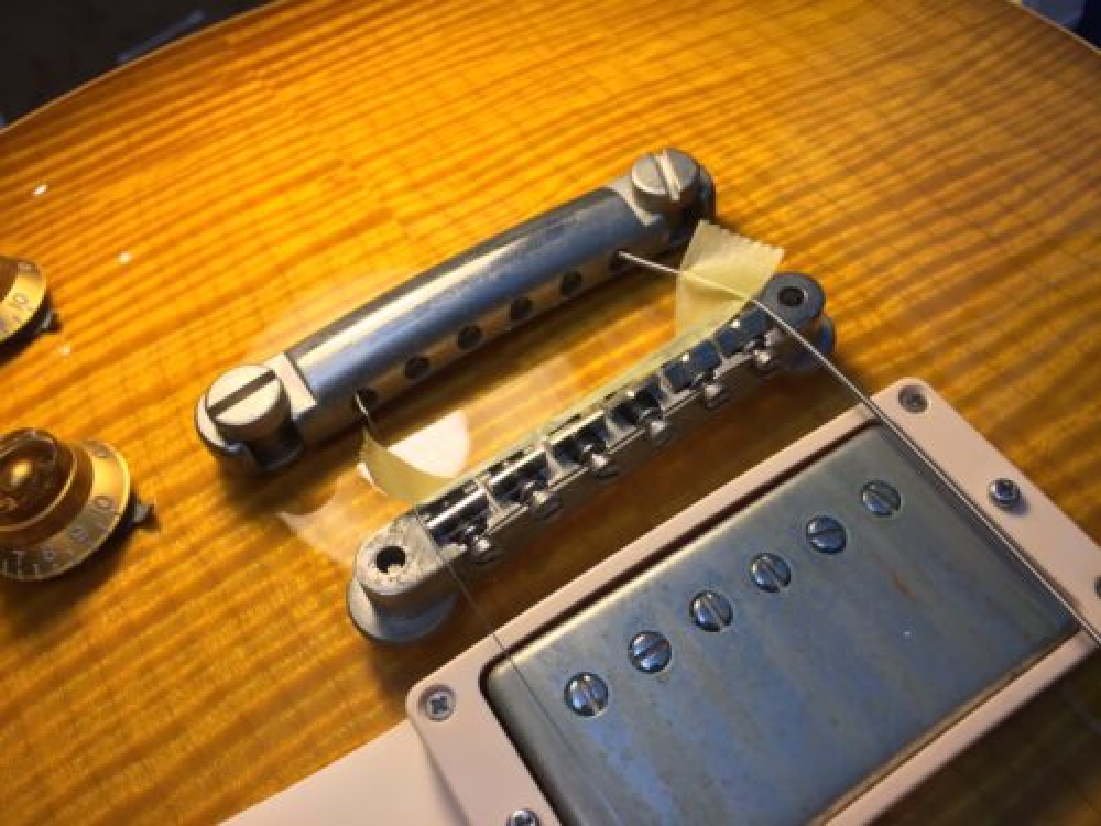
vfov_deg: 48.2
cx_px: 550
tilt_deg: -58.0
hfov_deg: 61.7
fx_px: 922
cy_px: 413
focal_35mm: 29
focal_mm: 4.15
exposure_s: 1/50
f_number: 2.2
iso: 32
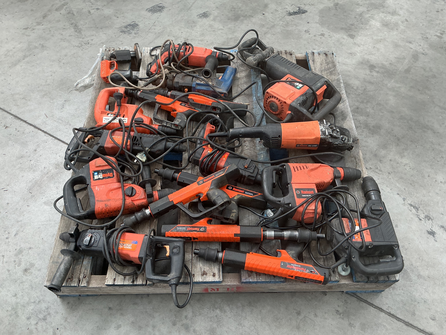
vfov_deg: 48.2
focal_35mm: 29
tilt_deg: -56.6
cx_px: 223
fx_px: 374
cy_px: 168
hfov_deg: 61.7
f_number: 1.8
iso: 50
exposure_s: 1/100
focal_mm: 3
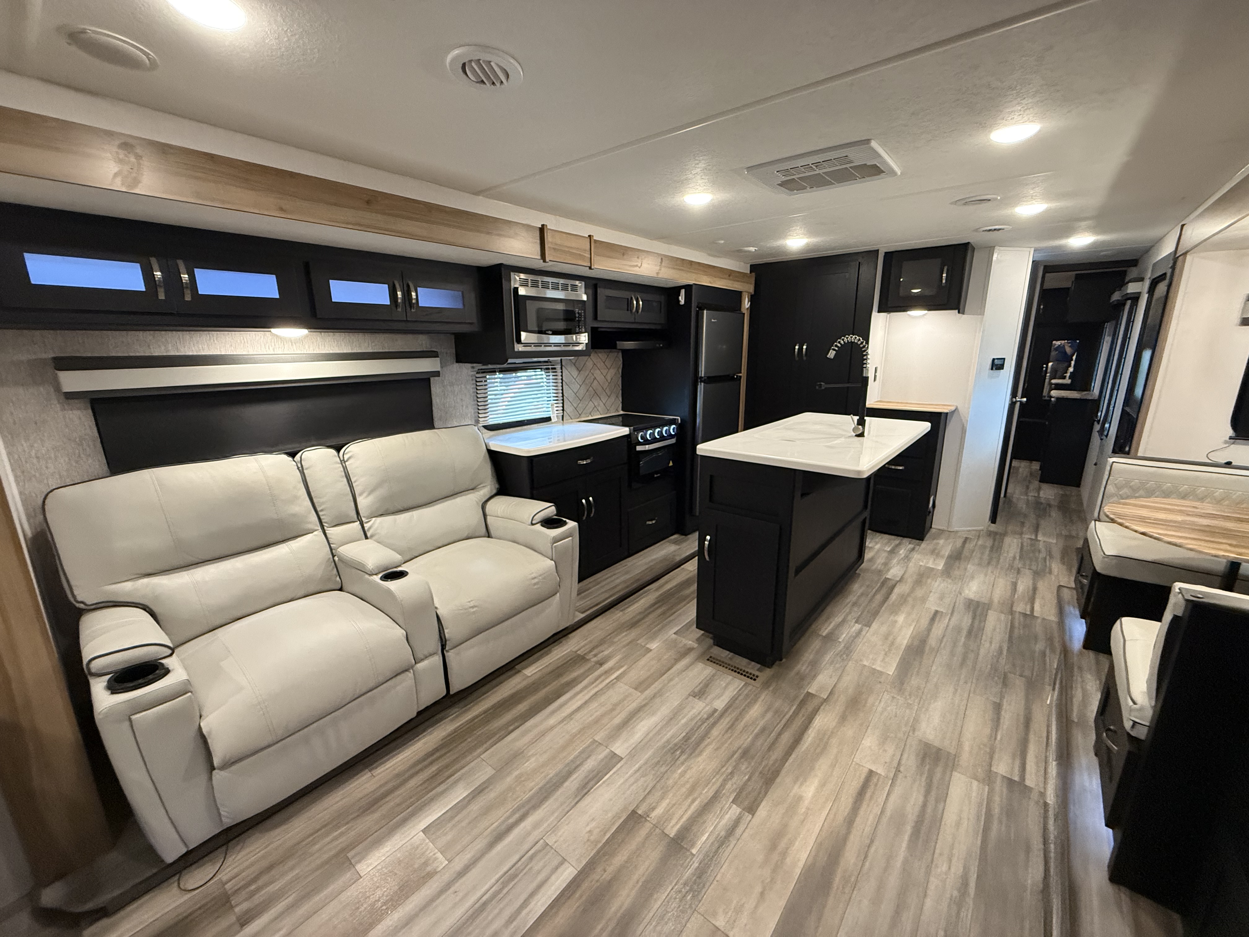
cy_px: 468
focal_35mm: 14
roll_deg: -0.3
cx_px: 624
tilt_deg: -13.6
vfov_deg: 85.7
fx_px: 505
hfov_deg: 102.1
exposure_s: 1/60
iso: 500
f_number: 2.2
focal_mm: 2.22
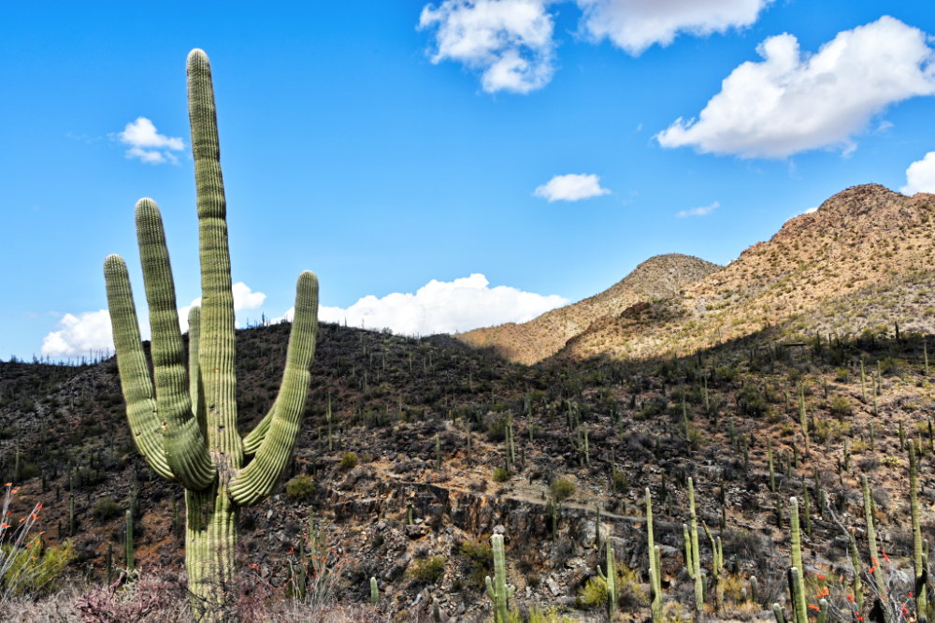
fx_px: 727
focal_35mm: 28
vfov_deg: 46.4
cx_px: 468
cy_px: 312
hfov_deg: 65.5
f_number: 14
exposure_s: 1/320
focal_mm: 28
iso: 160
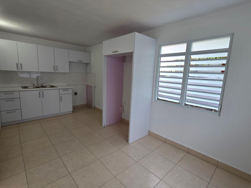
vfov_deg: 78.1
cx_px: 125
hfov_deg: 94.5
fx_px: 116
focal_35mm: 16
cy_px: 94
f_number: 1.9
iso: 64
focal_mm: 2.2
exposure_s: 1/120
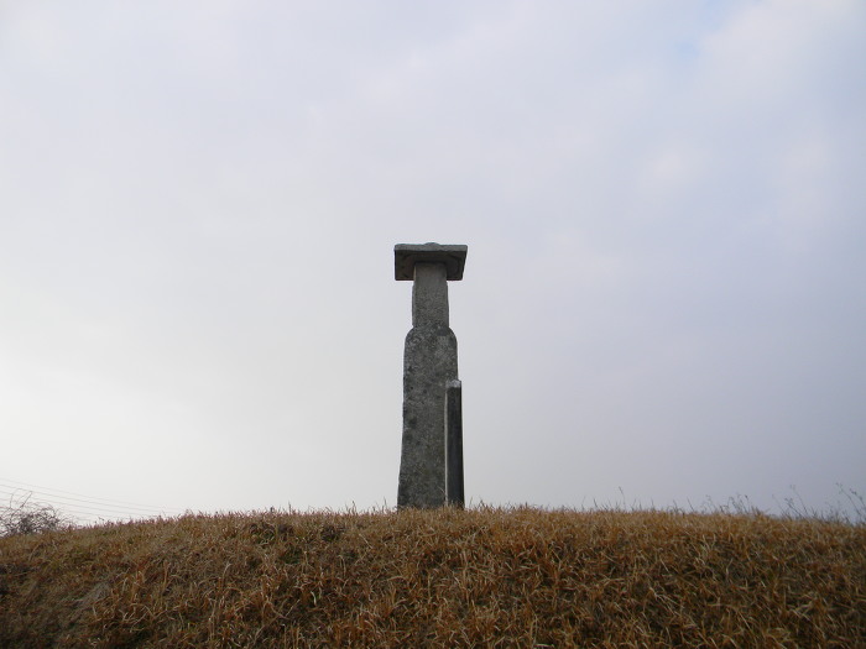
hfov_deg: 63.4
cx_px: 433
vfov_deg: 49.7
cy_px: 324
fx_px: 700
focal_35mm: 28
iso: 80
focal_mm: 5
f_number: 3.5
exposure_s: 1/800
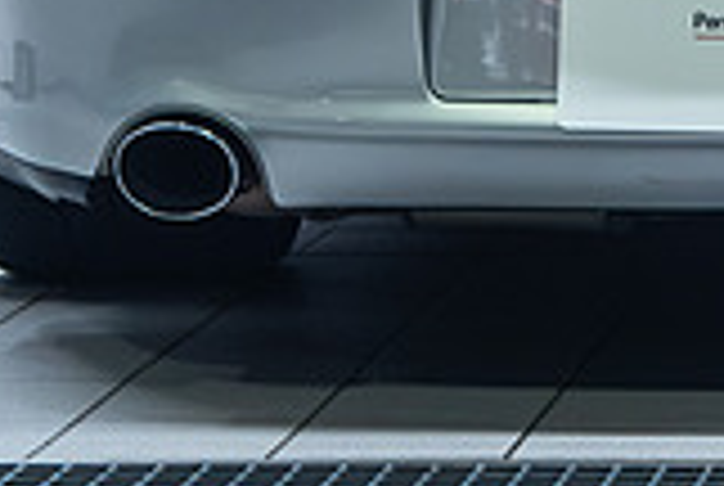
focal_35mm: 281
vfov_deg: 4.9
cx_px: 940
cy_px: -263
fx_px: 5662
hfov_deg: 7.2
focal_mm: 58
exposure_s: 1/50
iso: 2000
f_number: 4
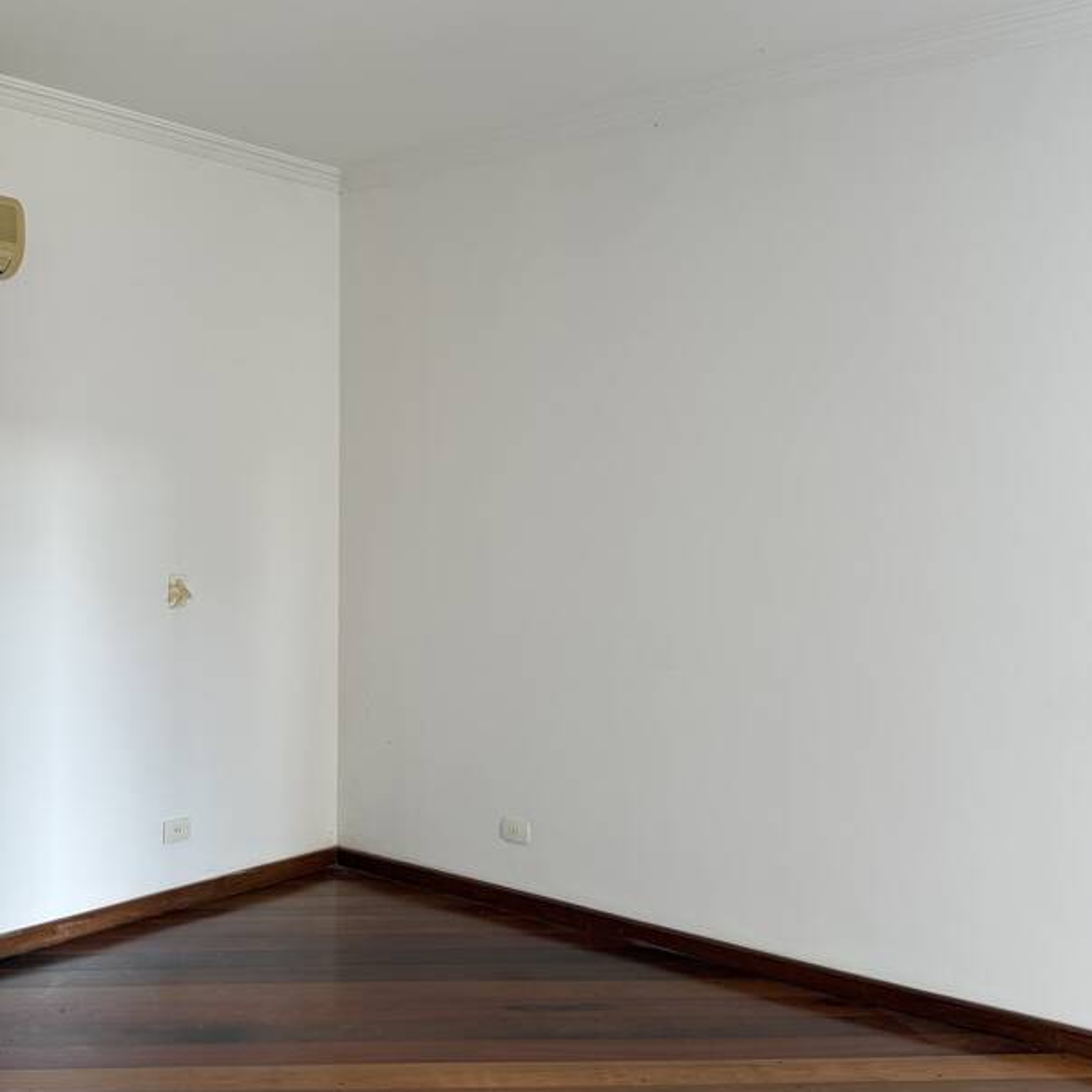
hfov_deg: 43.5
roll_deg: -0.8
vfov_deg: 43.9
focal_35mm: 38
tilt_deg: -1.4
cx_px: 400
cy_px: 540
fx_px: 1356
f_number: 1.78
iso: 125
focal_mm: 6.76
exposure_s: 1/121
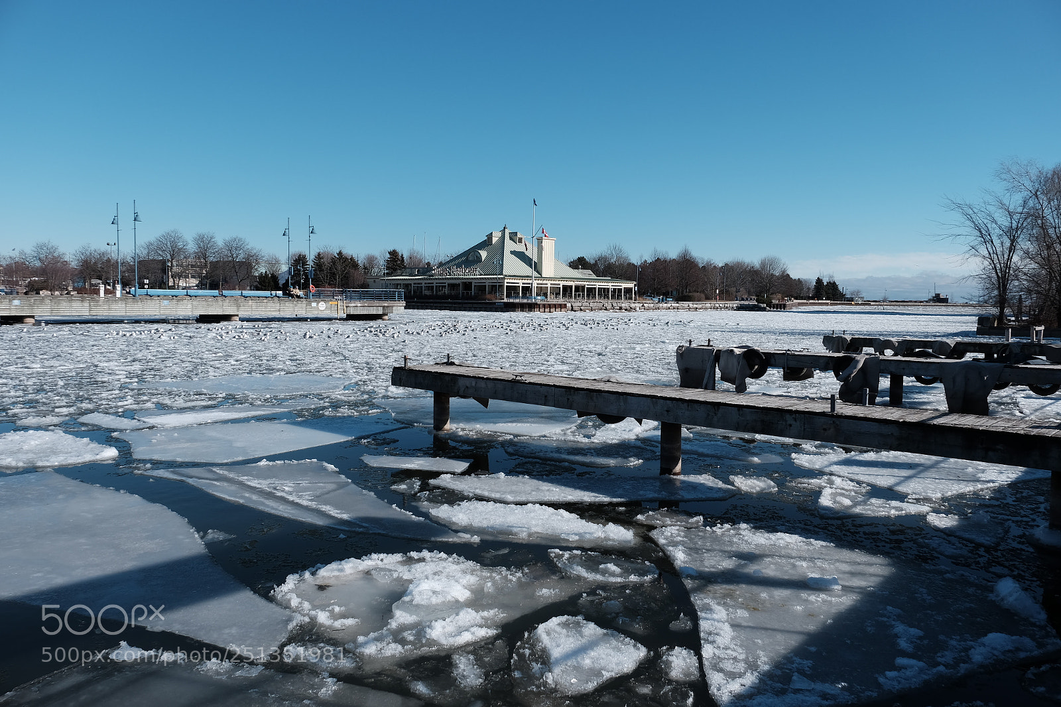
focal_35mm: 27
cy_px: 354
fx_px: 796
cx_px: 530
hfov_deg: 67.4
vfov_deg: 47.9
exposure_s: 1/350
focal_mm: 18
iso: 200
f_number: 9
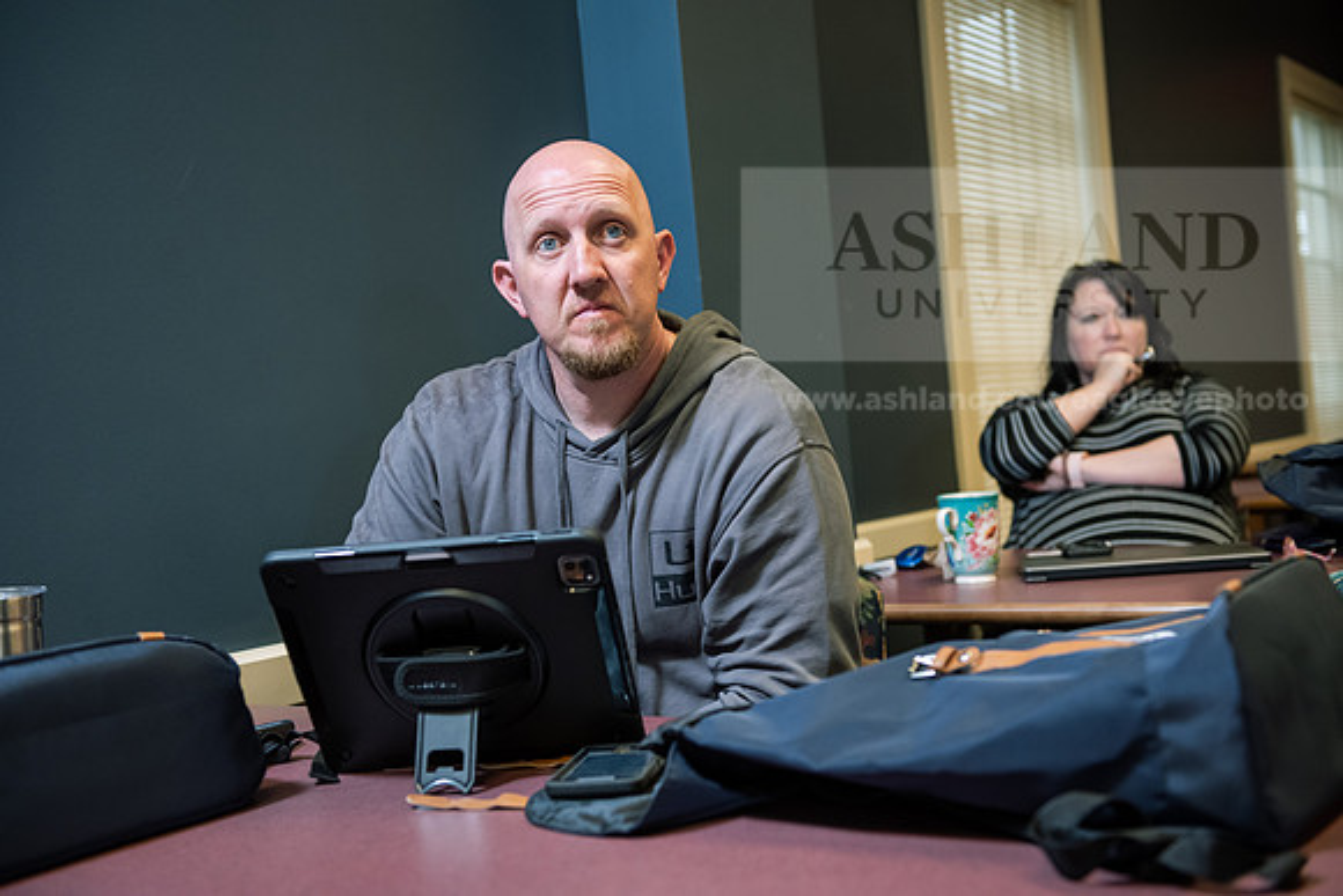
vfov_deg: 29.9
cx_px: 672
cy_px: 448
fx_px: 1679
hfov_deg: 43.6
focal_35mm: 45
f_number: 3.5
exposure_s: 1/200
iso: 1250
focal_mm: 45
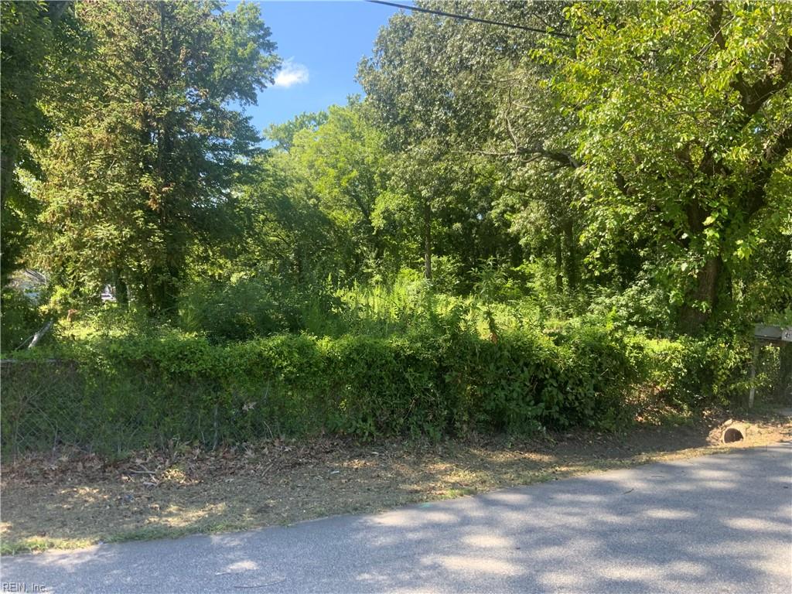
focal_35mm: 29
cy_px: 297
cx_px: 396
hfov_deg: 61.7
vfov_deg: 48.2
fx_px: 664
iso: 16
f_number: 1.8
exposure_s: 1/224
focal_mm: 3
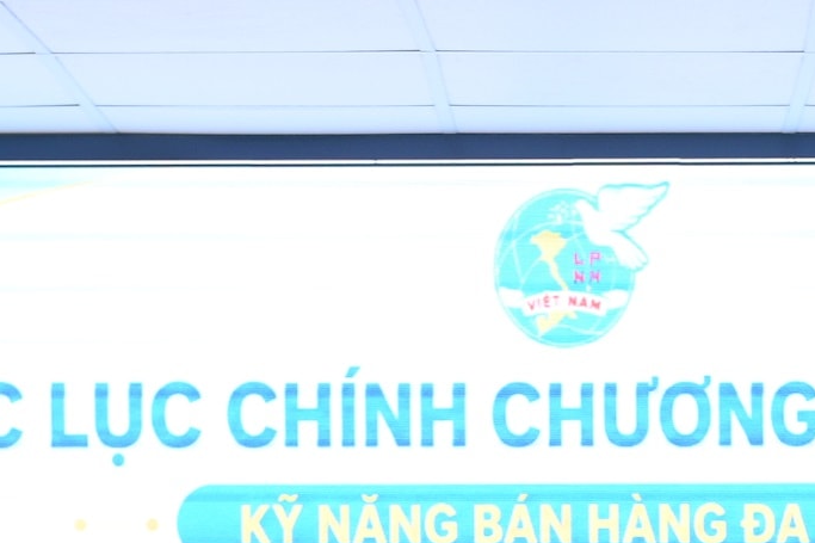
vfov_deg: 6.6
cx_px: 535
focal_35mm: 205
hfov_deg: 10.0
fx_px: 4640
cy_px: 841
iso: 640
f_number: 3.5
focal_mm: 56
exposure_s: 1/125
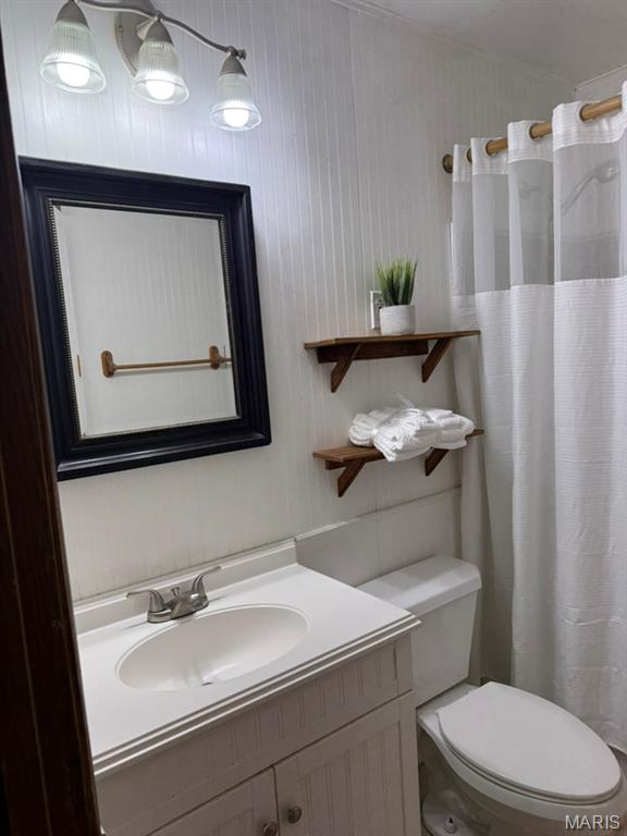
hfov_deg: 56.8
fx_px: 580
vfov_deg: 71.6
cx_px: 314
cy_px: 418
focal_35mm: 24
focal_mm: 6.76
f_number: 1.78
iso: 125
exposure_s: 1/224
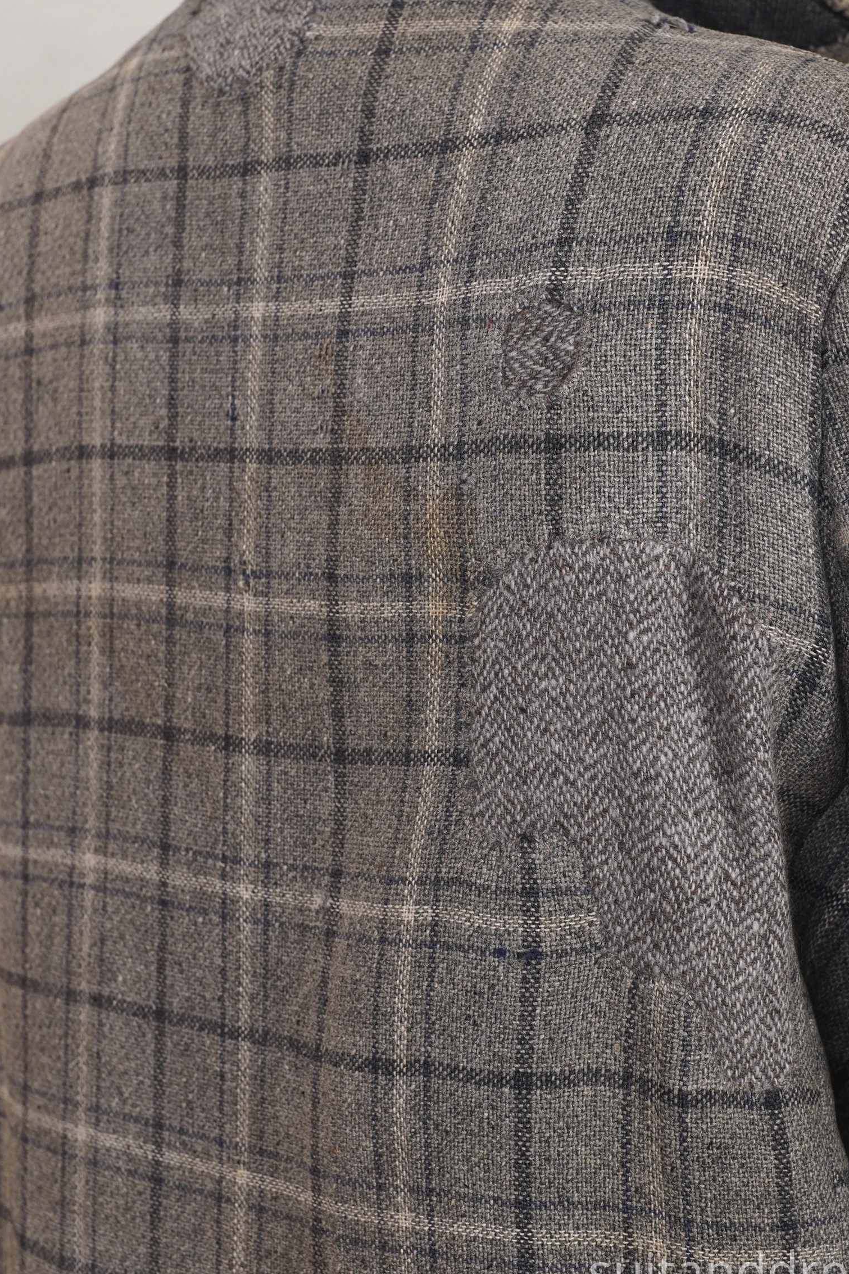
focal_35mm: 61
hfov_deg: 22.2
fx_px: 2157
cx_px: 520
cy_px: 539
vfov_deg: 32.8
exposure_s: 1/25
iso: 320
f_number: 5.6
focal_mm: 32
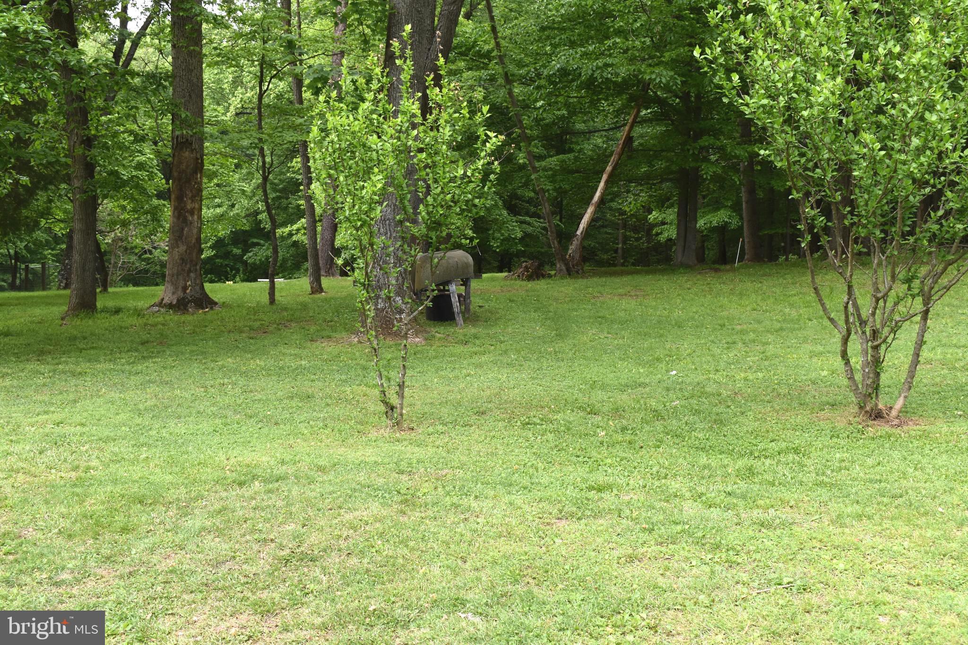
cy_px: 322
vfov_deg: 30.8
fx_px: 1169
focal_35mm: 44
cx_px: 484
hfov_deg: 45.0
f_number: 7.1
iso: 400
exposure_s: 1/200
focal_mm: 29
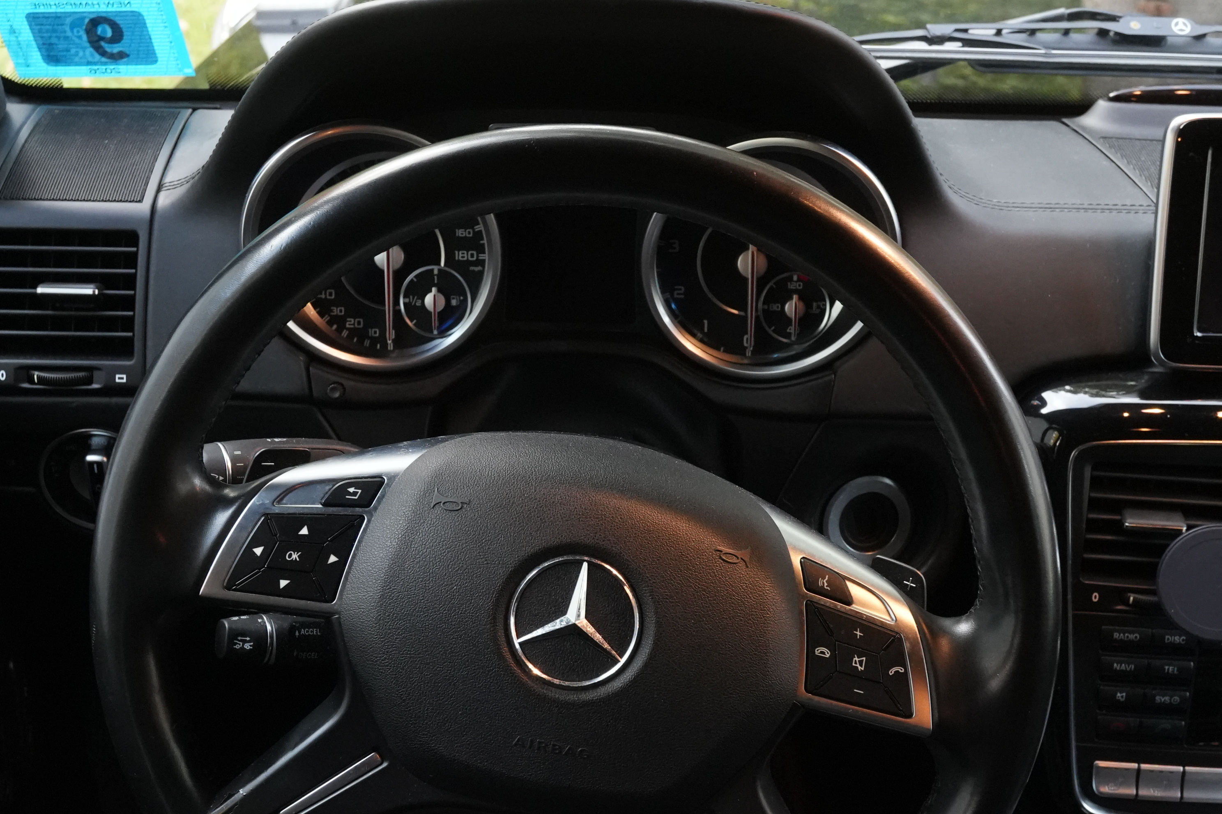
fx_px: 1799
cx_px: 595
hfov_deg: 37.5
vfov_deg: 25.5
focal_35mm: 53
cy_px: 460
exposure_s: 1/40
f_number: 8
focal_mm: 30
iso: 5000
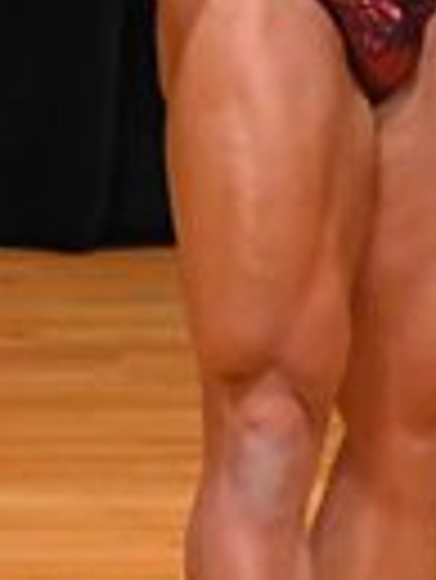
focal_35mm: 1385
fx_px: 23221
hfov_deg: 1.1
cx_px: 290
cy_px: 36
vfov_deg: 1.4
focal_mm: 160
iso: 3200
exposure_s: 1/400
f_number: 5.6
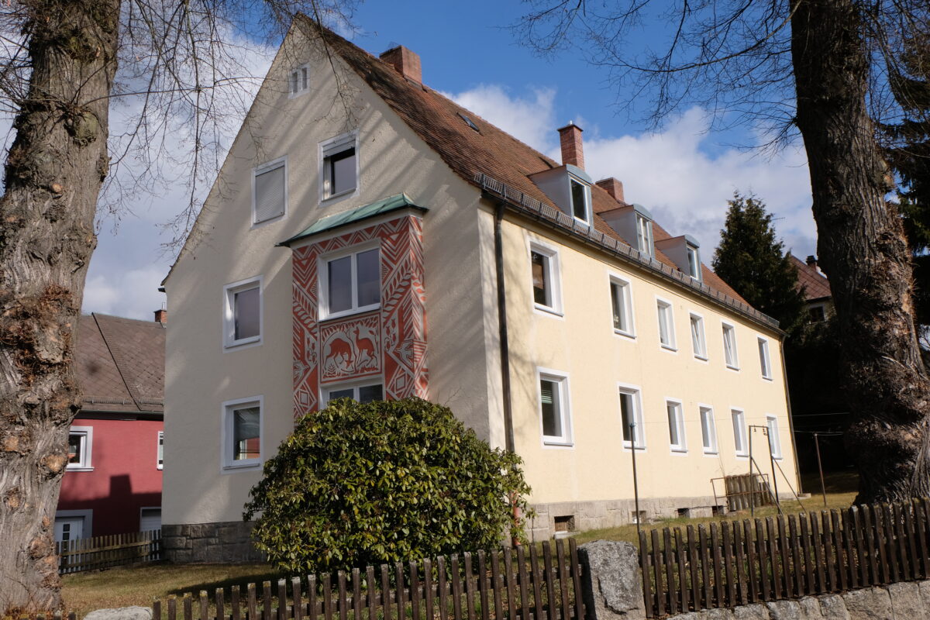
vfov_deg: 40.0
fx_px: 852
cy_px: 310
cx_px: 465
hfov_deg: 57.2
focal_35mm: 33
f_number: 11
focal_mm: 22.2
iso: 400
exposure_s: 1/450
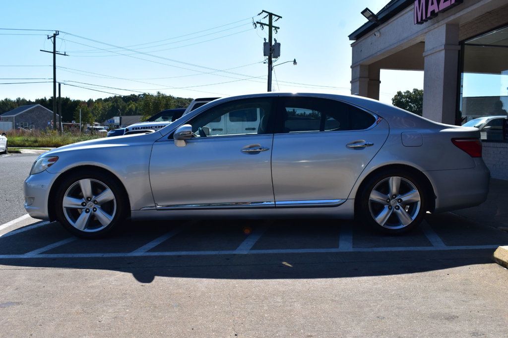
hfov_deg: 57.2
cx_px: 254
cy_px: 169
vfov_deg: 39.9
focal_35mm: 33
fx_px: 465
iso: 280
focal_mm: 22
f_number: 11
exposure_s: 1/500
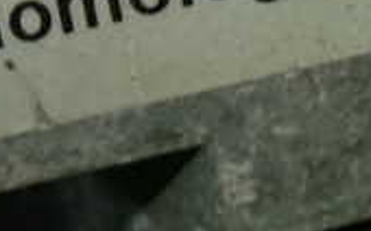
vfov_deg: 5.6
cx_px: 524
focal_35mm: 232
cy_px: -81
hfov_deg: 8.9
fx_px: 2344
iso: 320
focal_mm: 11.09
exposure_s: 1/60
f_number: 3.6
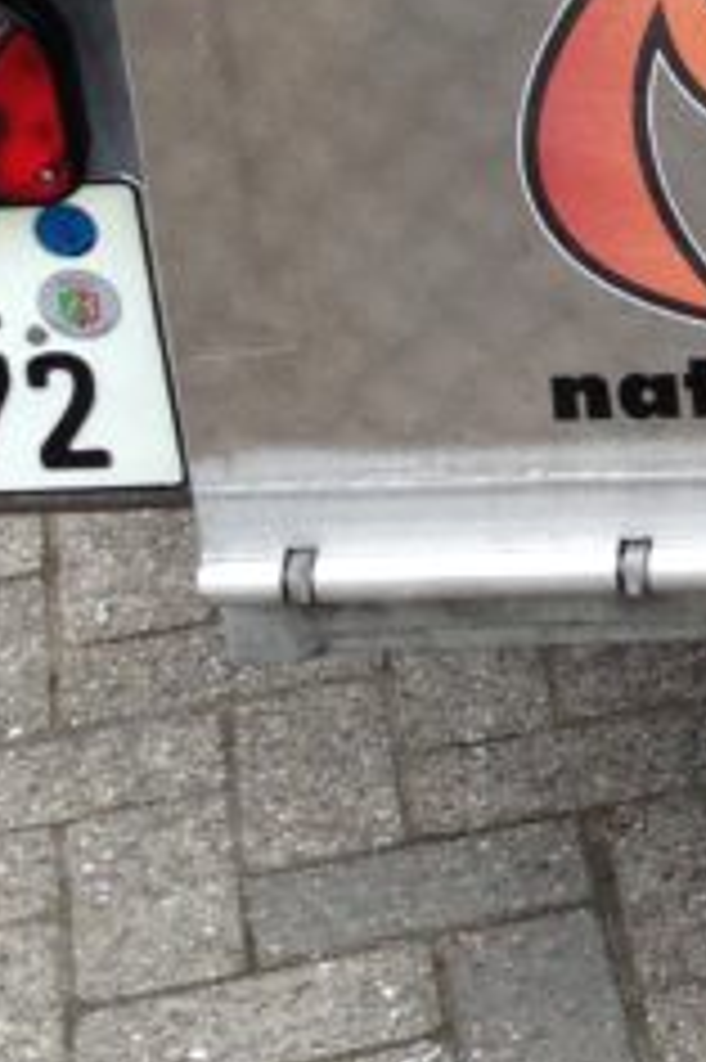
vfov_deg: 13.7
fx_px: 4389
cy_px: 158
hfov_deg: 8.5
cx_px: 1628
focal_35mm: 149
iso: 50
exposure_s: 1/354
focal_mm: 4.13
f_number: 2.4
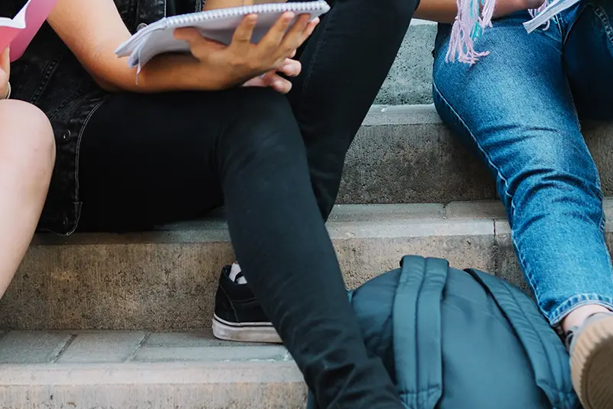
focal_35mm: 124
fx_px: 2112
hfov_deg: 16.5
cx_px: 287
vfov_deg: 11.0
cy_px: 89
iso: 200
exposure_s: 1/320
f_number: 2.8
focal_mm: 50
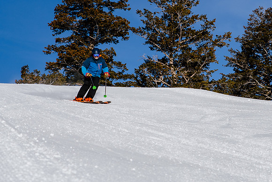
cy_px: 74
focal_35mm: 200
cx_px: 162
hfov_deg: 10.3
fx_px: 1511
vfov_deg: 6.9
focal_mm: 95
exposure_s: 1/1000
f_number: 8
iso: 160
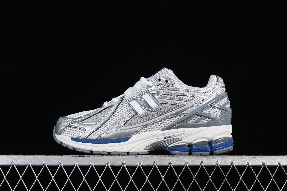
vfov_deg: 18.2
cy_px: 96
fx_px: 598
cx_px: 144
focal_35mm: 75
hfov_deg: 27.0
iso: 160
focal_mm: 50
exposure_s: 1/80
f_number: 8
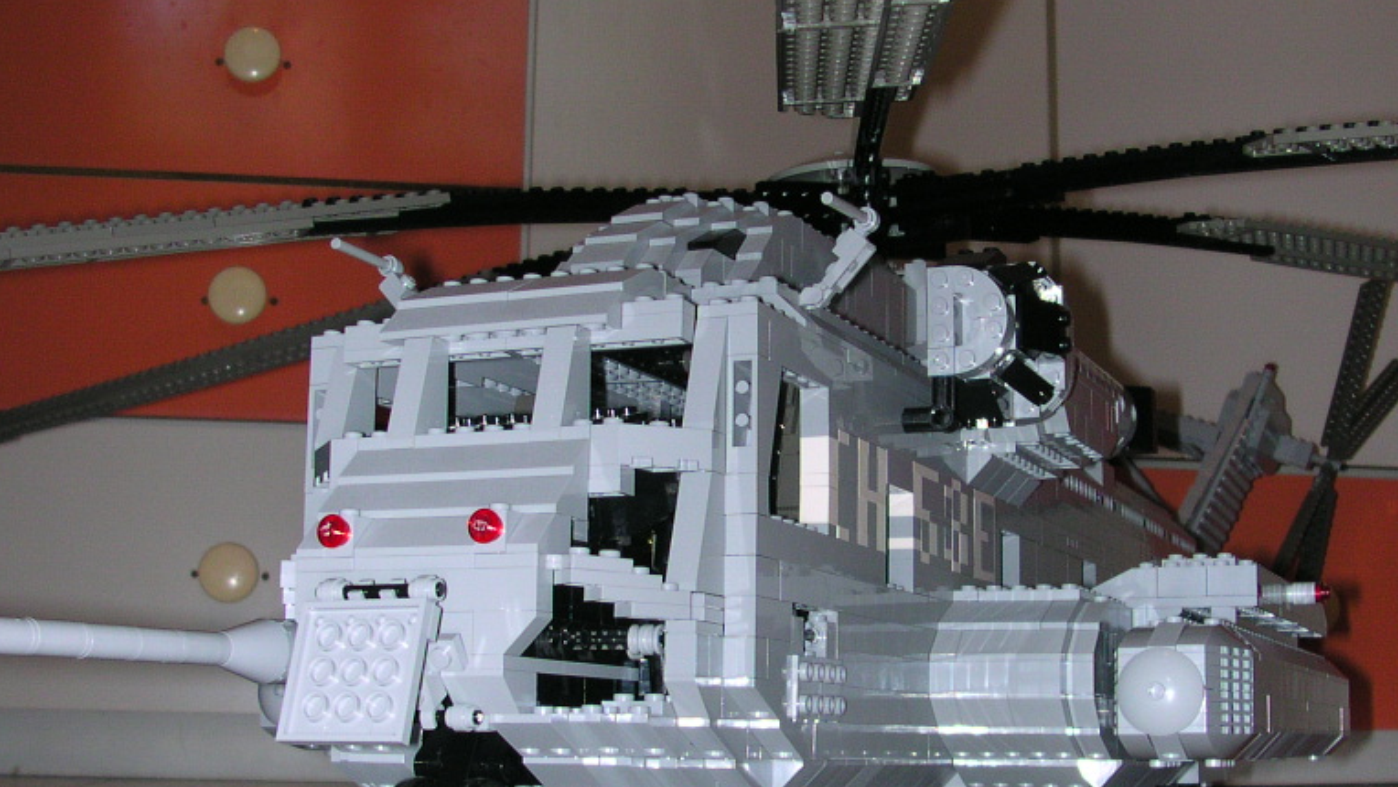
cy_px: 536
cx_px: 785
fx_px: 2002
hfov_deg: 38.4
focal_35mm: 54
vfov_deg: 22.1
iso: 100
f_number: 2.7
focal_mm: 5.6
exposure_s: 1/60
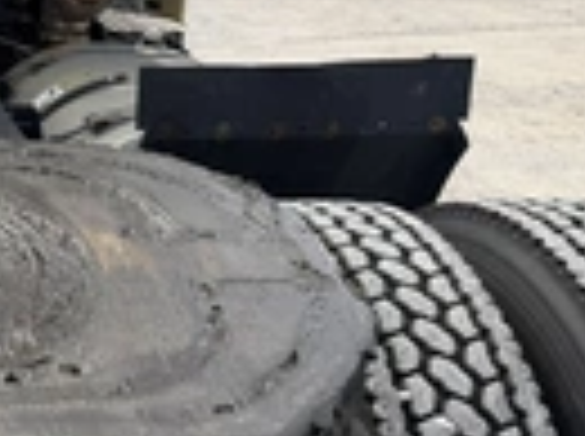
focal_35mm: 74
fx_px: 1248
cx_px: -135
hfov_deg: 23.8
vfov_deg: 19.6
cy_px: 72
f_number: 1.78
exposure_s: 1/1230
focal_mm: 6.76
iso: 80
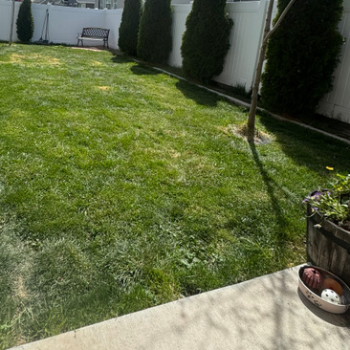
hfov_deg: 58.2
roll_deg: -1.9
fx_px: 297
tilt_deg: -12.3
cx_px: 94
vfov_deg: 57.0
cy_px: 77
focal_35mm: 26
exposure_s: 1/2208
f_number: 2.2
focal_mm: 2.22
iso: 40
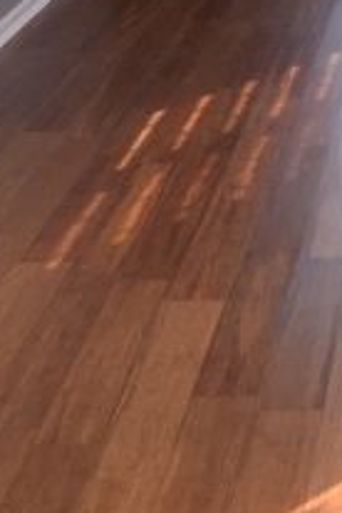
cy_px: -121
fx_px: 2009
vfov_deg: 14.1
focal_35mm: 141
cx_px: 538
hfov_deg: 9.4
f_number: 4
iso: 400
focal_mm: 18
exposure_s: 1/60
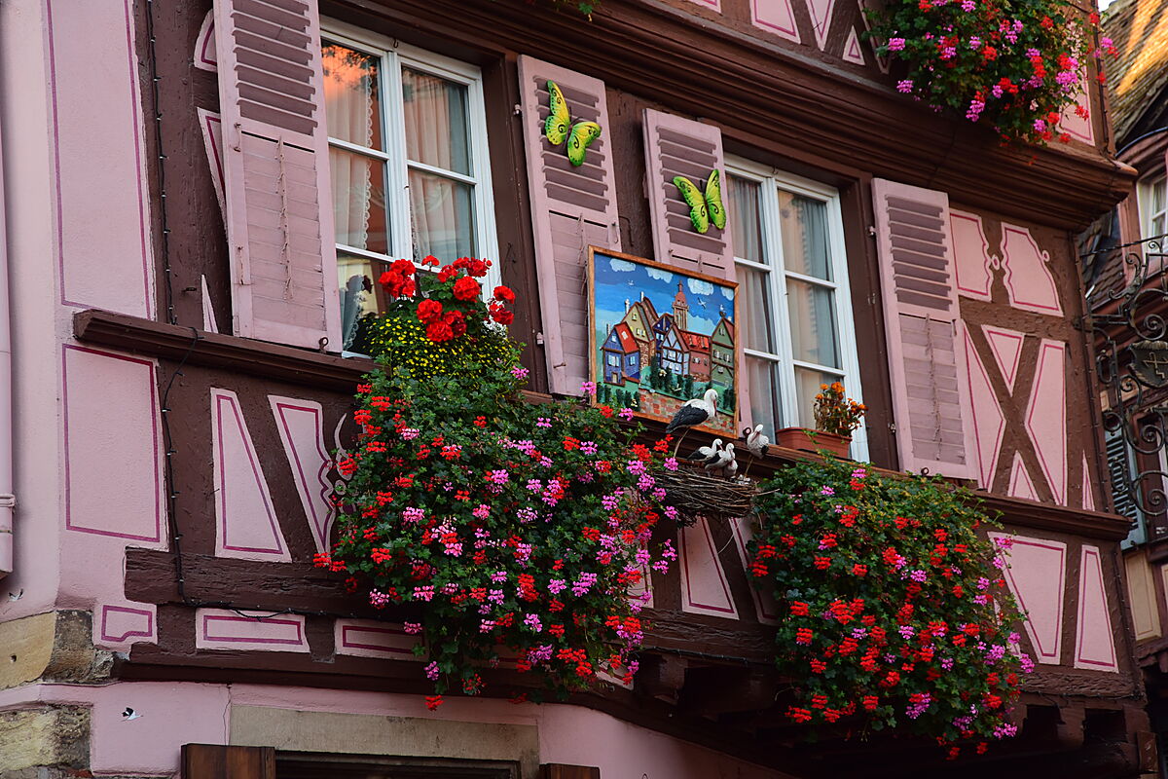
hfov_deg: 23.9
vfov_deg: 16.1
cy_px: 390
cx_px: 584
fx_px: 2758
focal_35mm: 85
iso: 560
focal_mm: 85
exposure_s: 1/100
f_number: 5.6
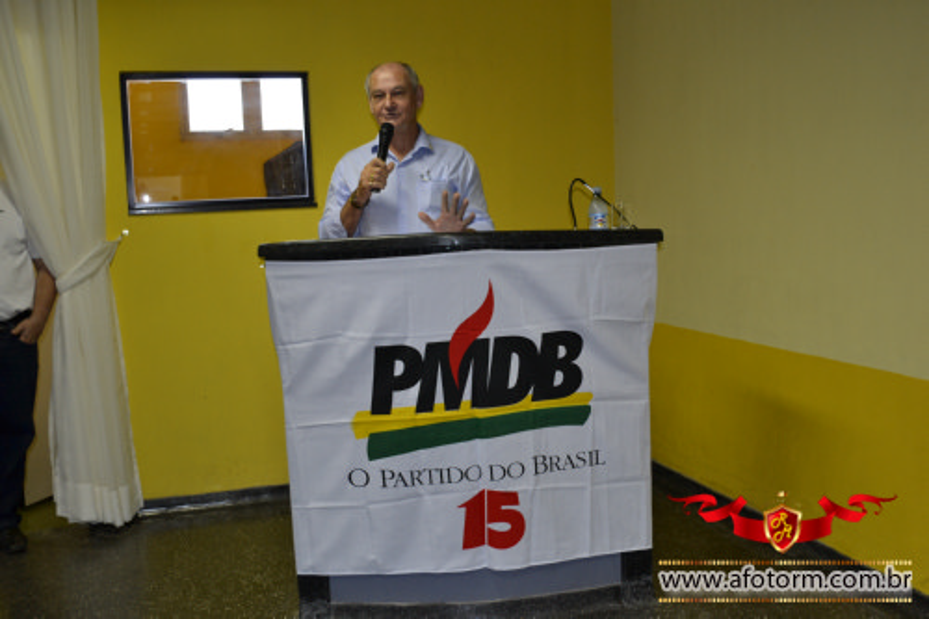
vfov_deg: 36.8
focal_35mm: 36
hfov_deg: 53.1
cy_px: 310
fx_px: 929
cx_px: 464
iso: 720
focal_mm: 24
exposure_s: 1/60
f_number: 4
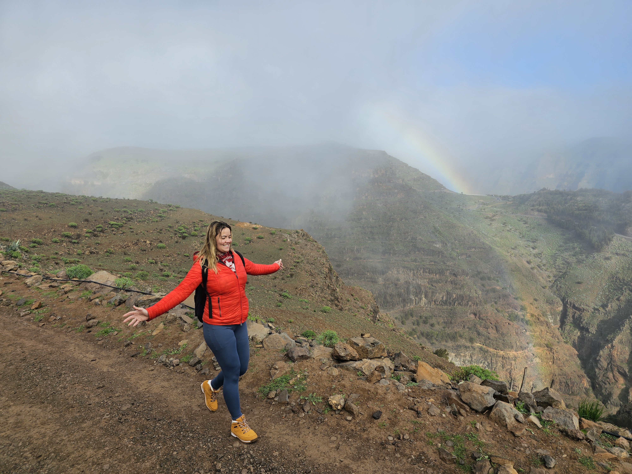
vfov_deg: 58.9
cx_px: 316
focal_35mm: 23
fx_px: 420
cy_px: 237
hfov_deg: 73.9
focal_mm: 6.3
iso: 12
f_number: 1.7
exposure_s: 1/577
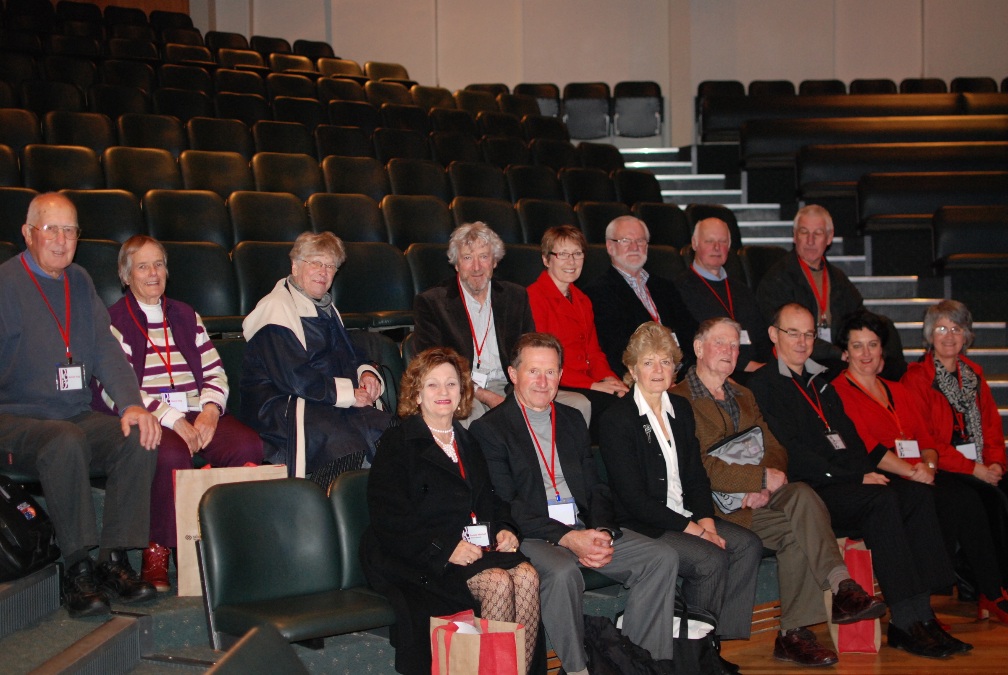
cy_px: 338
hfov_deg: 37.8
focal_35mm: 52
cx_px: 504
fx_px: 1472
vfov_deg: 25.8
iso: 800
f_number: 1.8
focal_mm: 35
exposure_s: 1/60
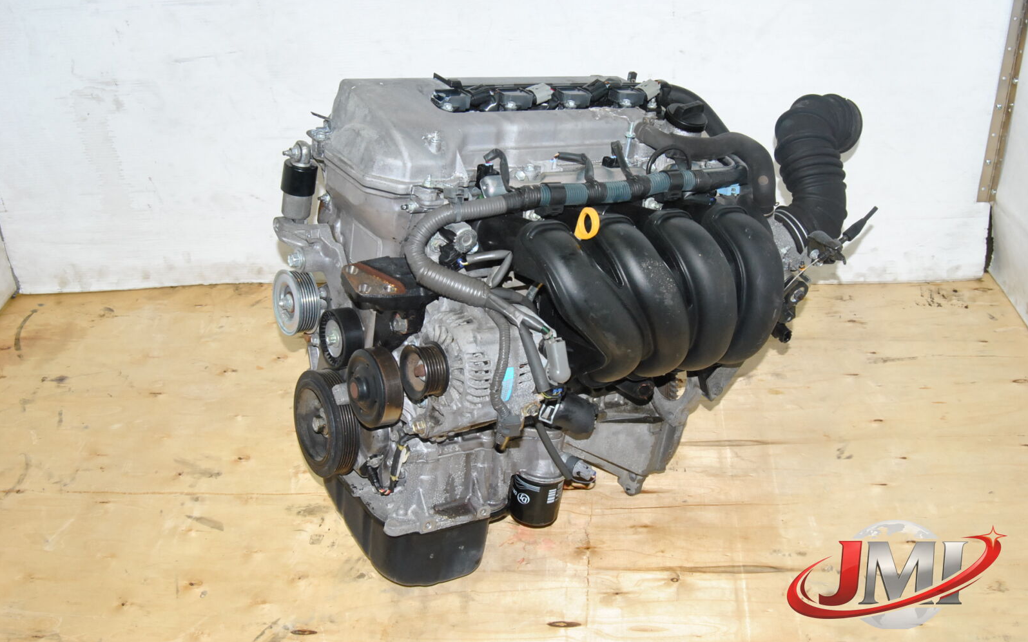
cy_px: 307
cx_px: 514
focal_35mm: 43
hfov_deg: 46.2
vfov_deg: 29.9
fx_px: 1205
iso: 800
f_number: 11
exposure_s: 1/200
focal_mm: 28
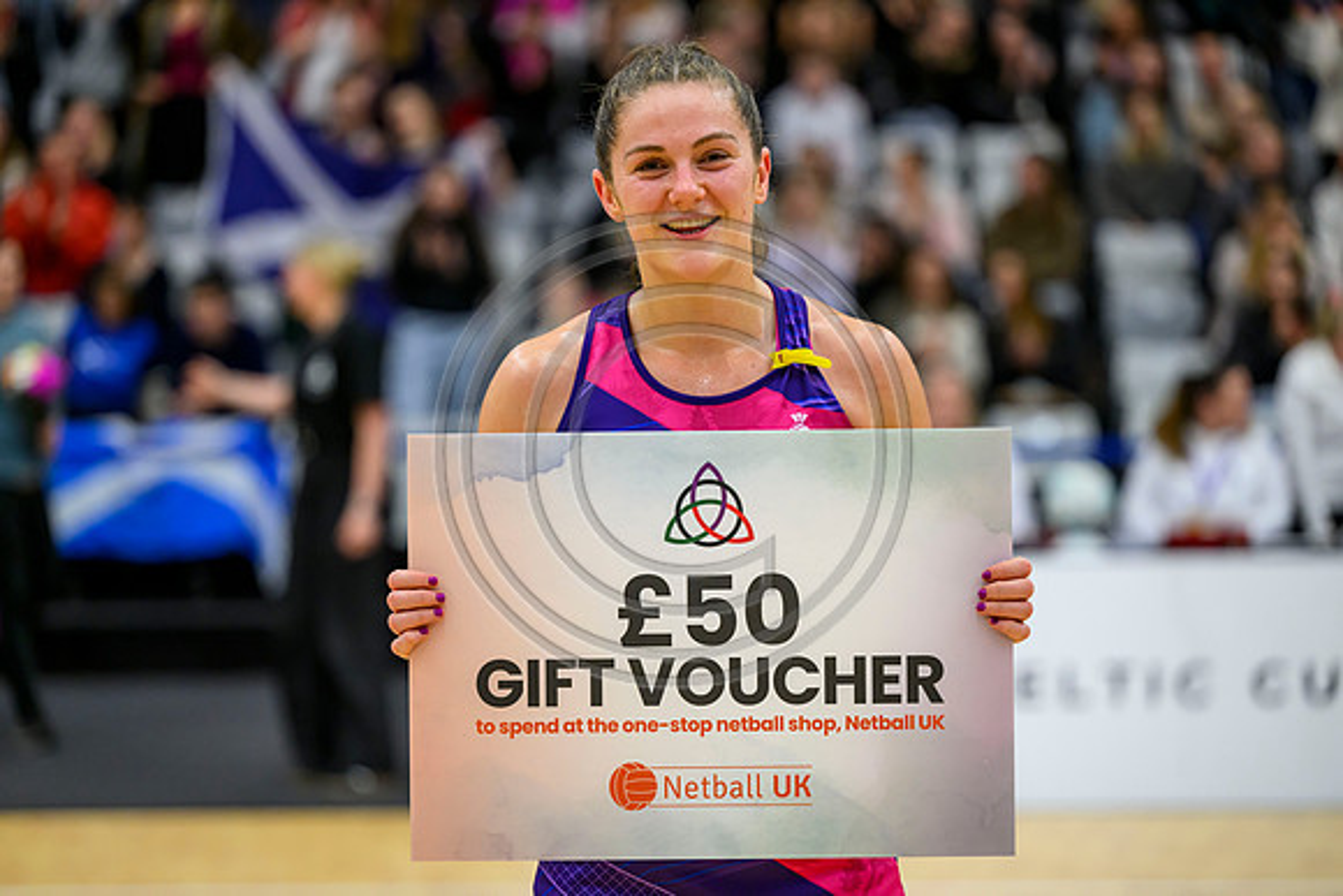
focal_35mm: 135
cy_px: 448
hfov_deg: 15.2
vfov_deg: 10.2
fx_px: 5037
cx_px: 672
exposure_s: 1/800
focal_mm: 135
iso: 3200
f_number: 2.8
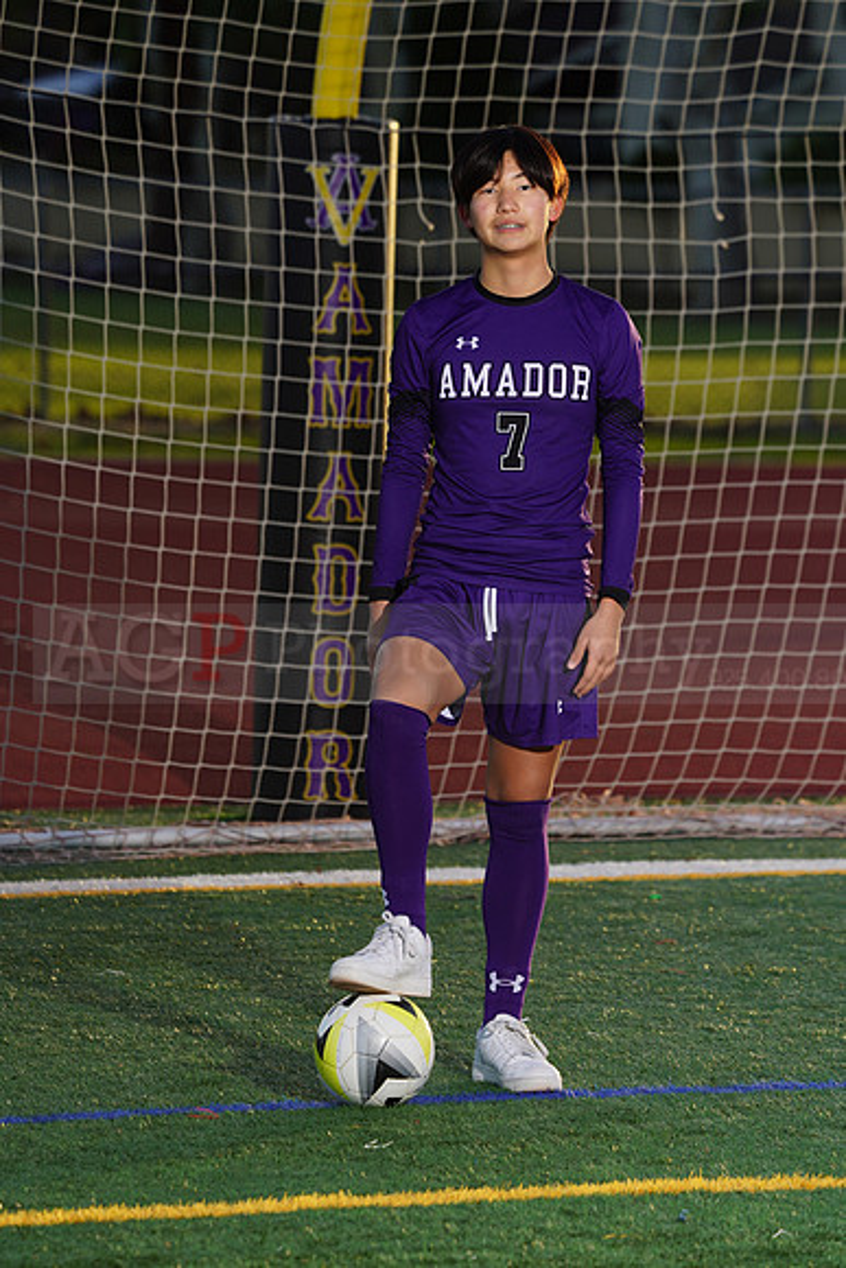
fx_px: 9018
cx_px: 423
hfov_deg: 5.4
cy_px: 634
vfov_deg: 8.0
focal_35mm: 256
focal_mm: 256
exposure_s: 1/200
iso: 100
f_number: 7.1
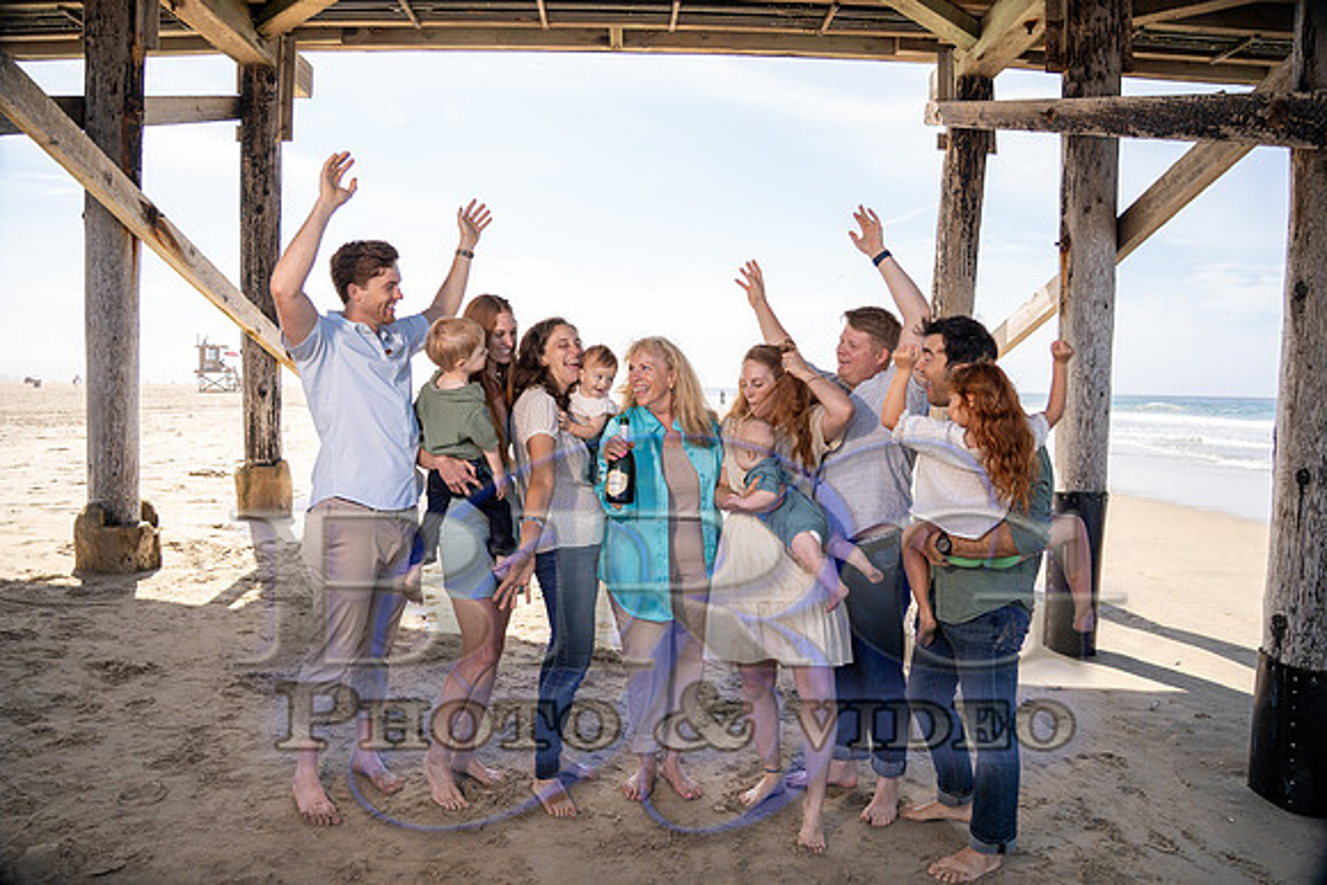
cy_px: 442
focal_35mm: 24
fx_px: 885
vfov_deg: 53.2
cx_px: 664
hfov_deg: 73.7
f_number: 4
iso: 160
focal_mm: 24
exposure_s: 1/500
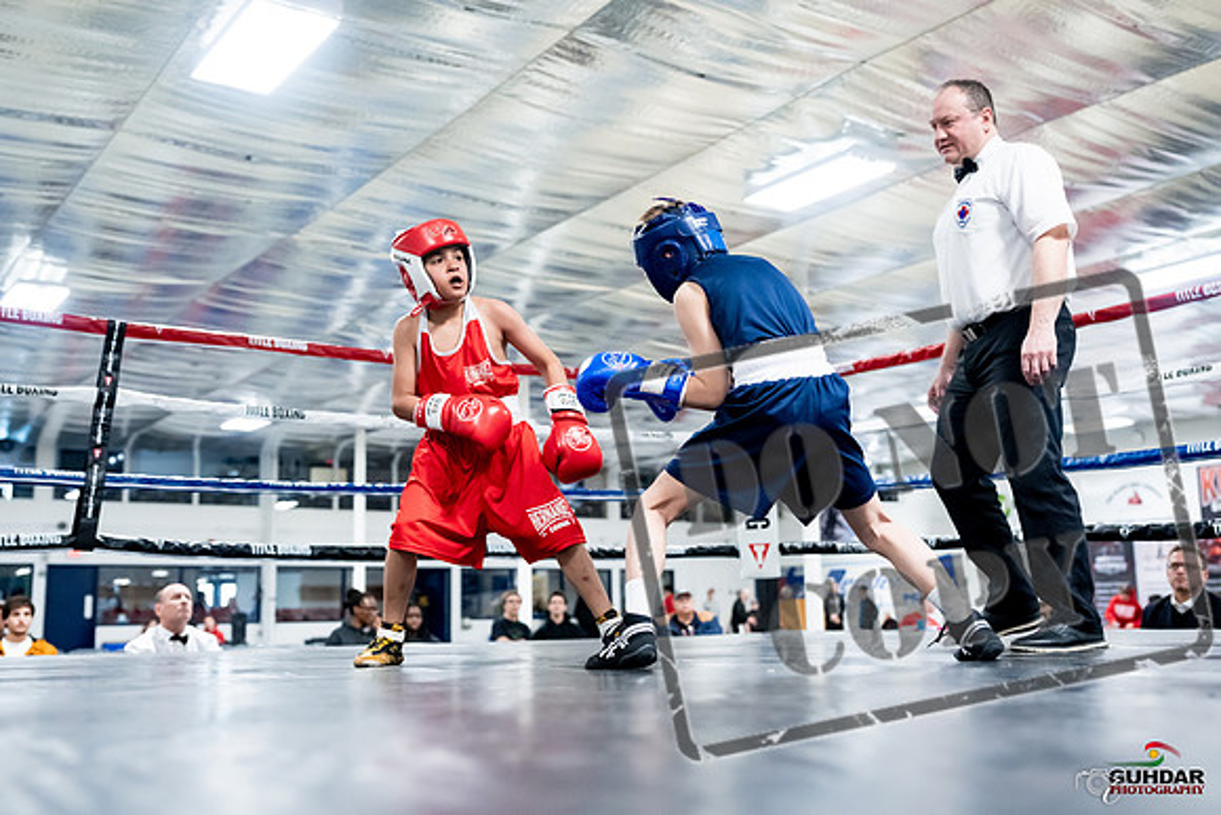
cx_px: 610
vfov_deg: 36.1
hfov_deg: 52.1
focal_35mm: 37
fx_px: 1250
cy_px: 408
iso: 4000
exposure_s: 1/800
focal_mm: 34
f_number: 2.2
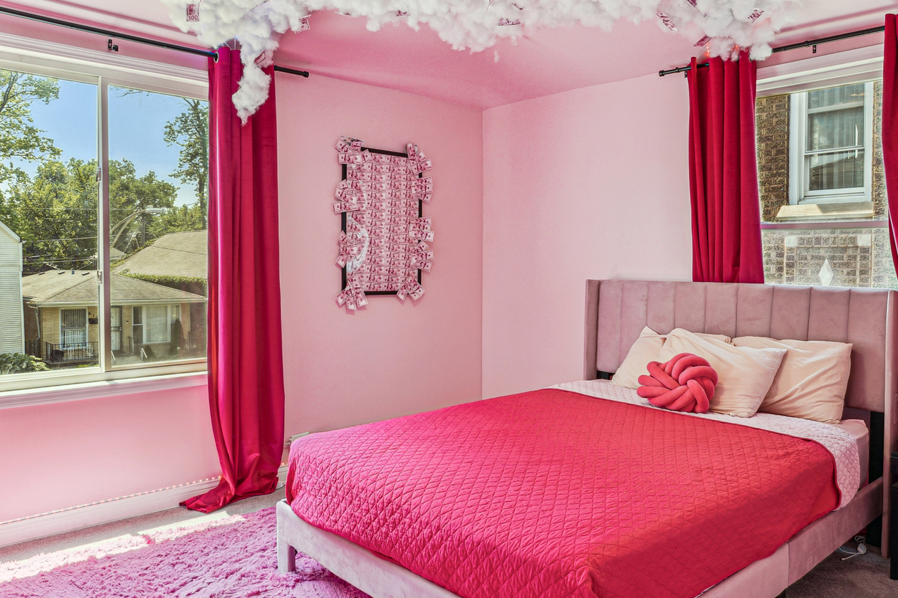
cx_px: 492
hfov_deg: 67.2
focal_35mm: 27
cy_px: 283
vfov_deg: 47.9
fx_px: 673
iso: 100
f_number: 8
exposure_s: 1/20
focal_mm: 14
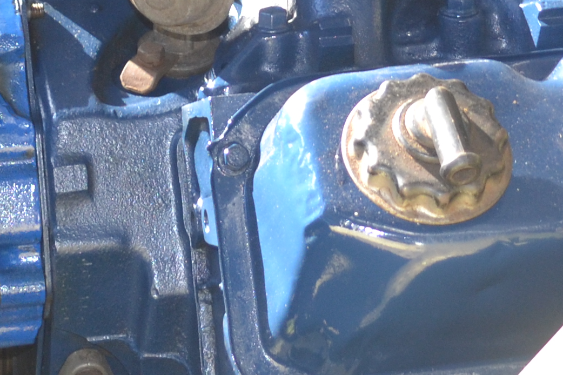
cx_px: 391
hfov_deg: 14.0
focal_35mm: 146
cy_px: -277
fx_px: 2282
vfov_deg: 9.0
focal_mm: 22
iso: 400
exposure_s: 1/100
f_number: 4
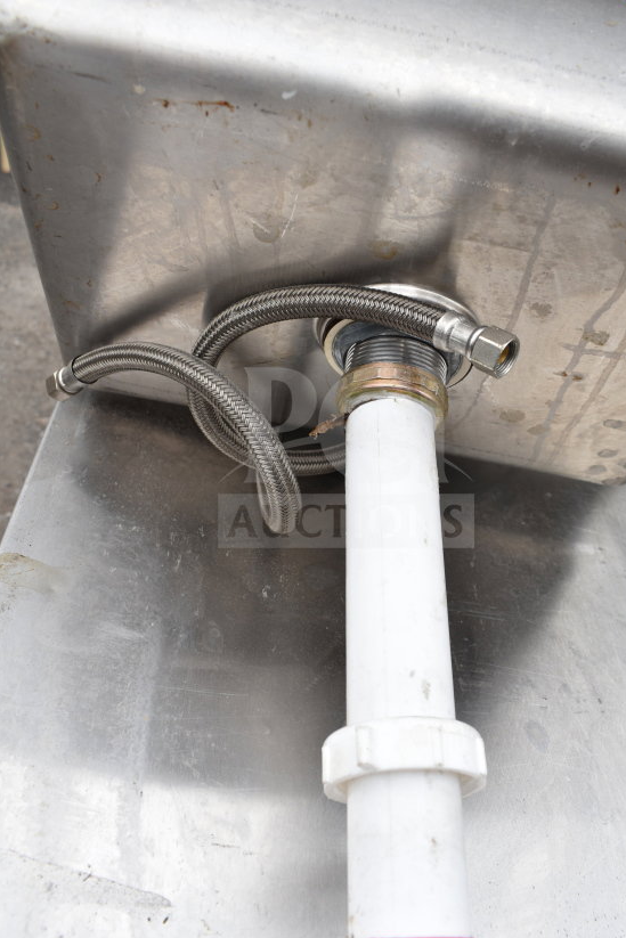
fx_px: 782
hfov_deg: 43.6
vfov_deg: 61.9
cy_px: 458
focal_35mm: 30
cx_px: 345
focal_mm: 18
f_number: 5.6
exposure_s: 1/125
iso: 200
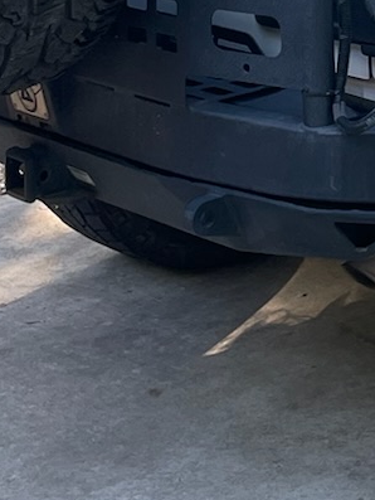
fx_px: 1934
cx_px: 598
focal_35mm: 134
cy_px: -297
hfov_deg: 10.6
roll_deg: -0.1
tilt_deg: -2.7
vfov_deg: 13.7
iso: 40
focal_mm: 4.2
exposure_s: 1/121
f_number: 1.6
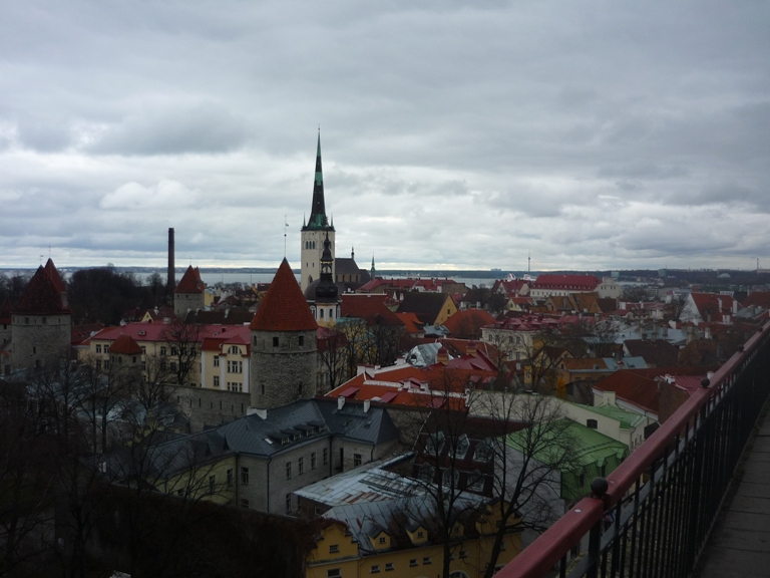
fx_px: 734
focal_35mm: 33
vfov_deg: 42.9
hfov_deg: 55.4
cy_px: 289
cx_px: 385
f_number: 2.8
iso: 100
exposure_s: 1/80
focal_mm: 5.5
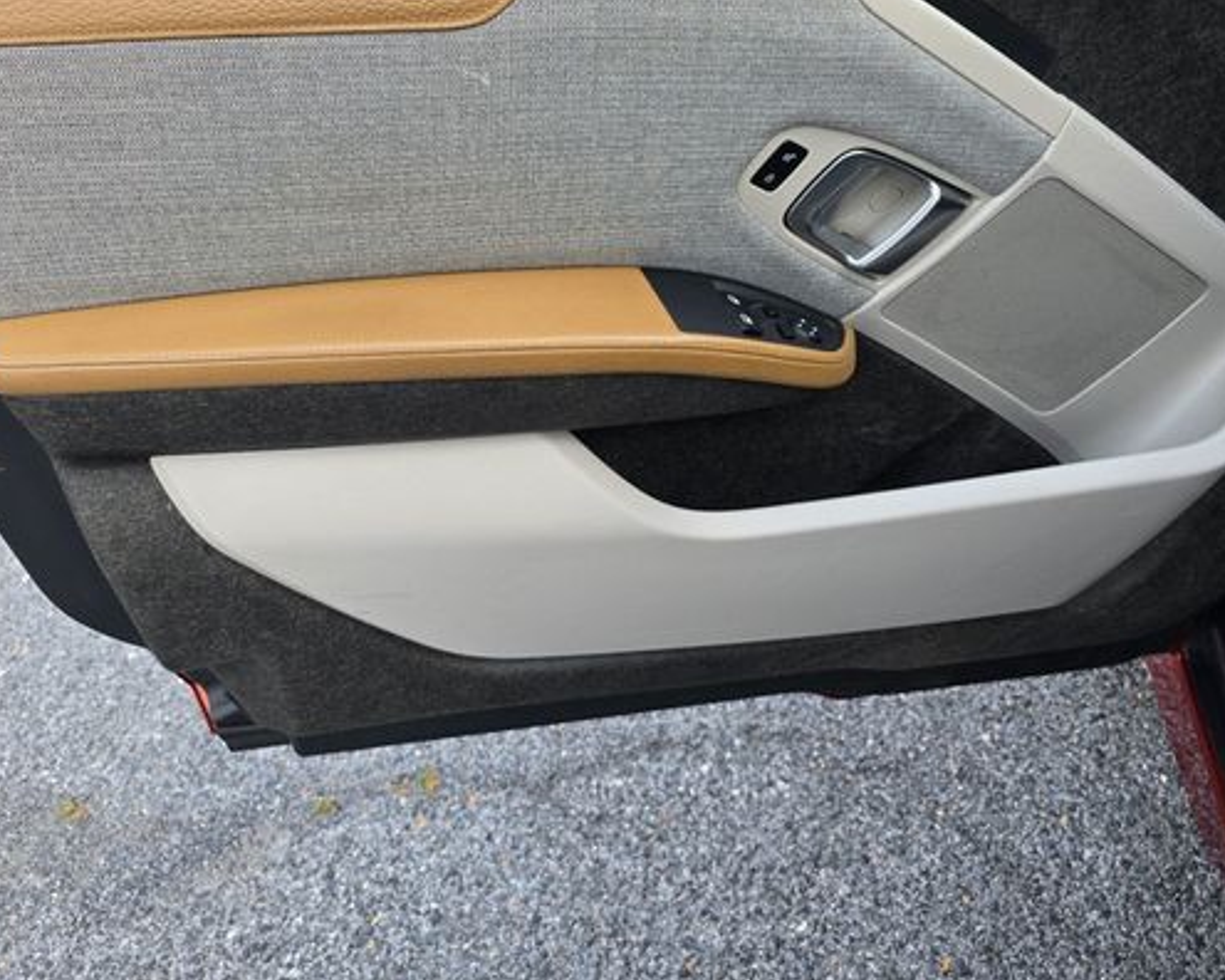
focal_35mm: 29
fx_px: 1051
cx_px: 525
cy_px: 431
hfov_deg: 60.2
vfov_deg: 49.9
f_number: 1.7
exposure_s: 1/180
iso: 25
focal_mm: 6.3
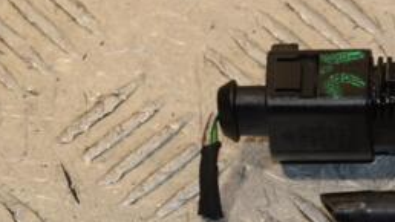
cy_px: 149
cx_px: 320
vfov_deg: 3.7
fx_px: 3445
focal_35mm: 329
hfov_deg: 6.6
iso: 800
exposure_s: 1/200
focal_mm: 90
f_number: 10
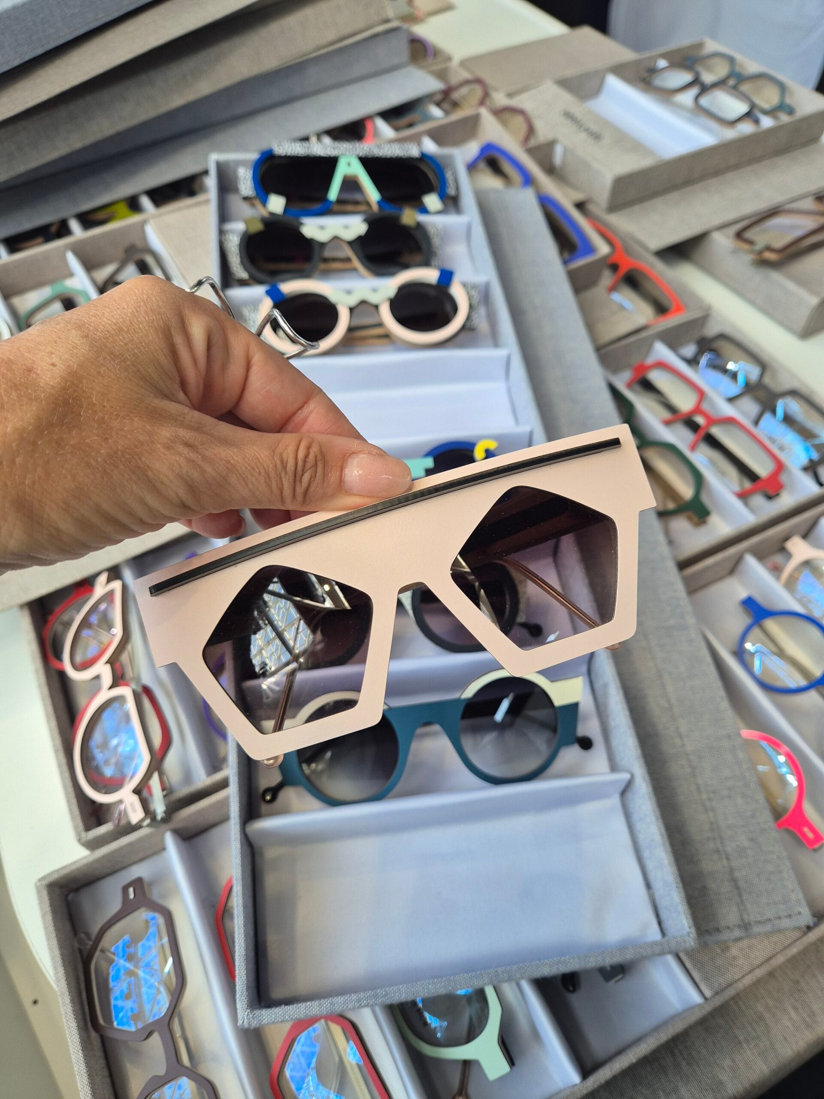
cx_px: 412
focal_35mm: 23
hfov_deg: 58.9
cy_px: 550
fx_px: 730
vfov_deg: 73.9
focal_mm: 5.4
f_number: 1.8
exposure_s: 1/100
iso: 80
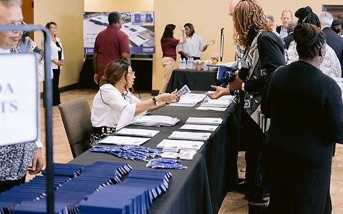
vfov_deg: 22.0
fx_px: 551
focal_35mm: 59
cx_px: 178
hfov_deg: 34.5
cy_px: 92
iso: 3200
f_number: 3.2
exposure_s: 1/160
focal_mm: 50
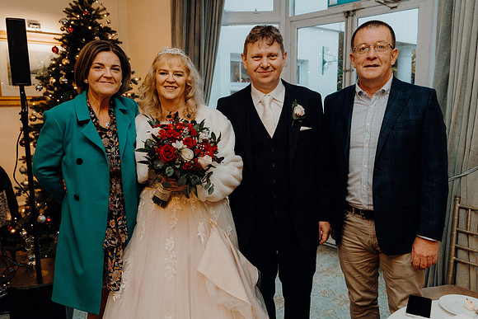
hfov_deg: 61.0
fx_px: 405
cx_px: 235
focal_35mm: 31
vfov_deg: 43.0
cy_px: 159
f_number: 3.5
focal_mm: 28
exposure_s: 1/160
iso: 2500
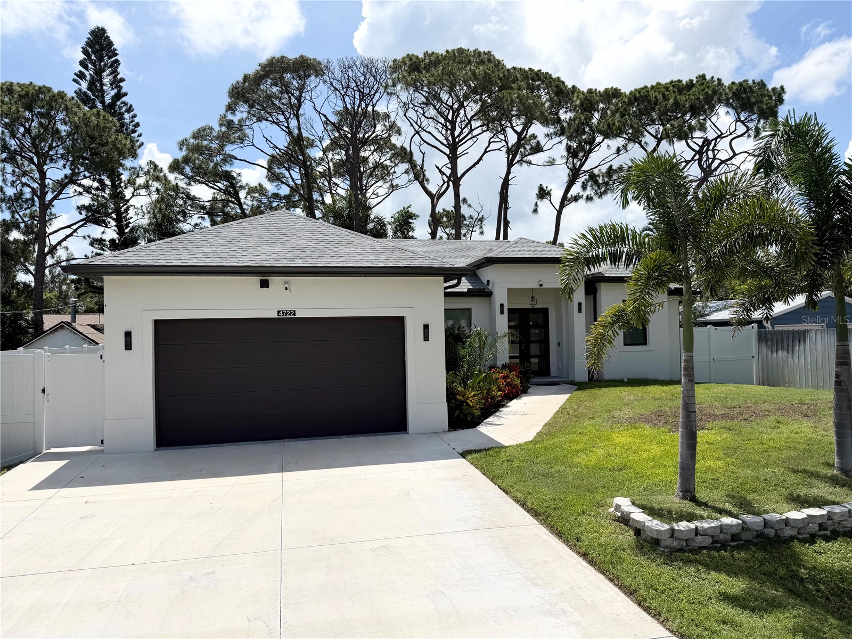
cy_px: 320
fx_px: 591
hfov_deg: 71.6
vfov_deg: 56.8
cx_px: 426
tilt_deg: +0.8
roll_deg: +1.7
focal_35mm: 24
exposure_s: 1/8130
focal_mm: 6.76
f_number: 1.78
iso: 80
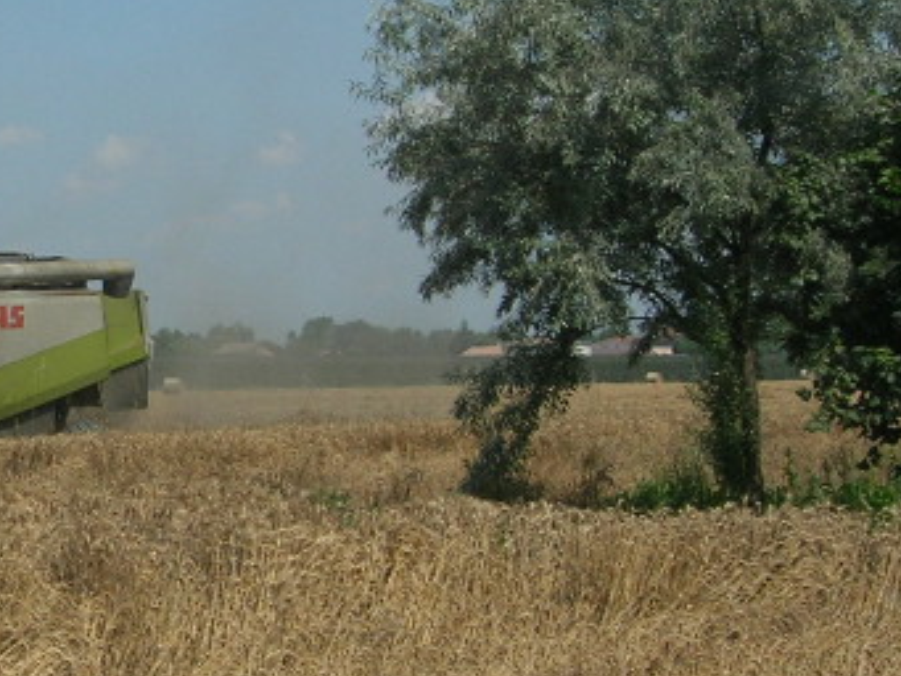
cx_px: -145
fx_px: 2968
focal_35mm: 114
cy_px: 306
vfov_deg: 13.0
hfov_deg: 16.6
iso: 64
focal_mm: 7.8
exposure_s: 1/750
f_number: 4.8
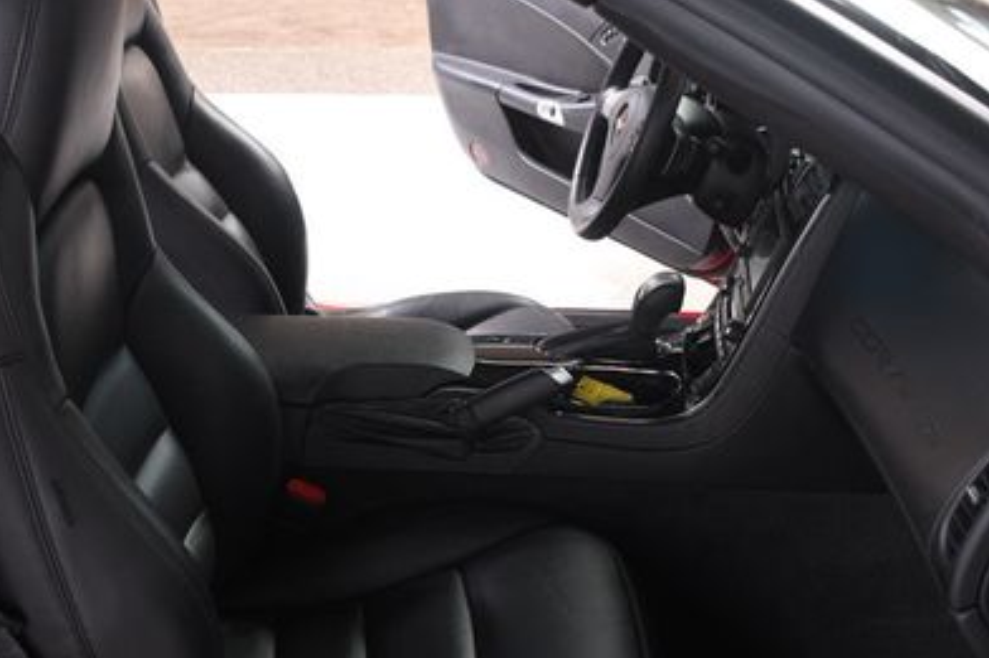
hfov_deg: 40.3
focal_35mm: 49
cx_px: 467
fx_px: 1346
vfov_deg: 27.4
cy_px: 408
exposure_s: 1/160
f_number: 3.5
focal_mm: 20
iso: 100
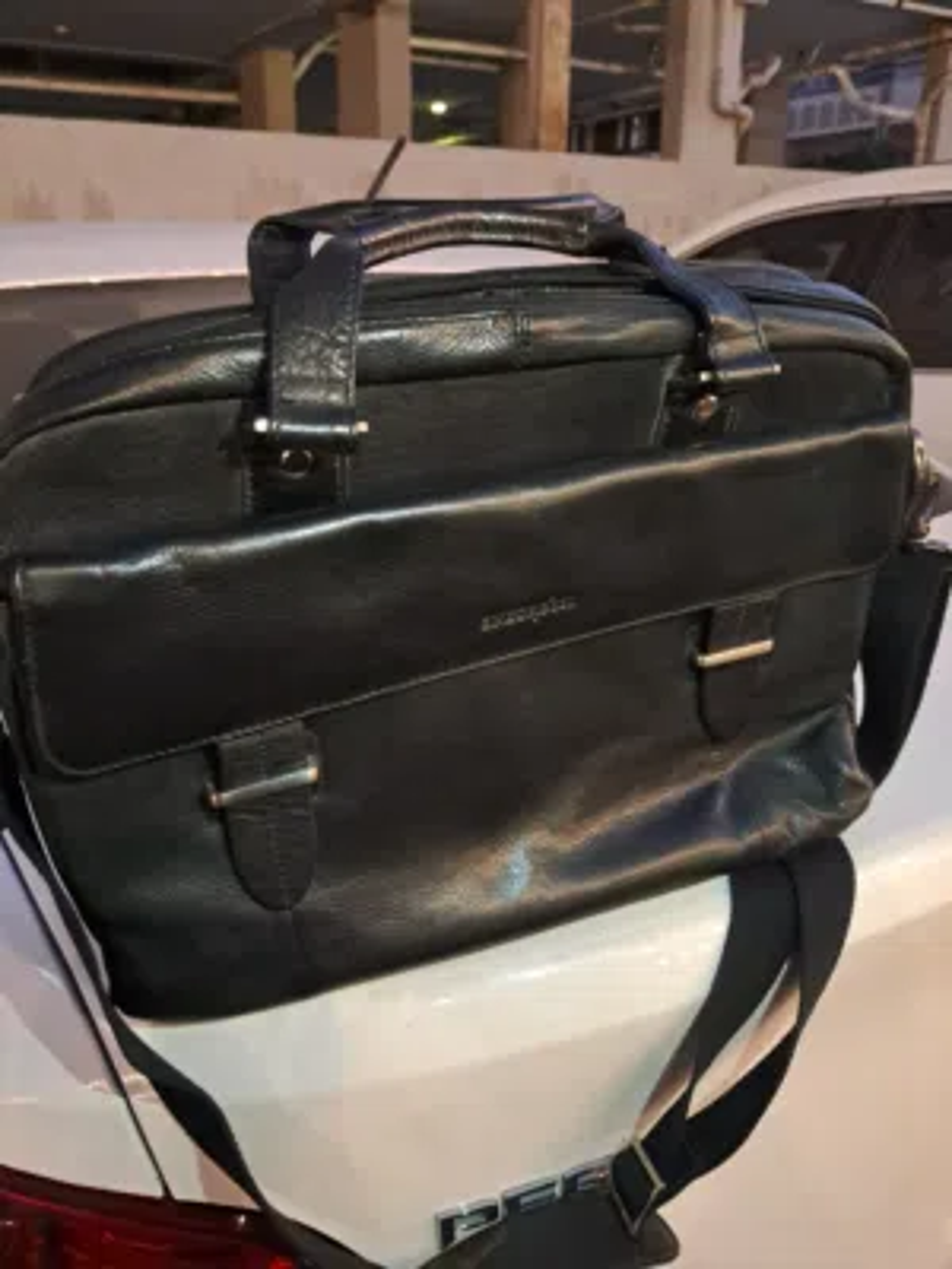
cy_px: 634
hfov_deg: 51.4
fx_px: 990
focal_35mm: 27
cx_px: 476
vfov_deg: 65.3
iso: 1000
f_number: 1.8
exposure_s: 1/20
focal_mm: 4
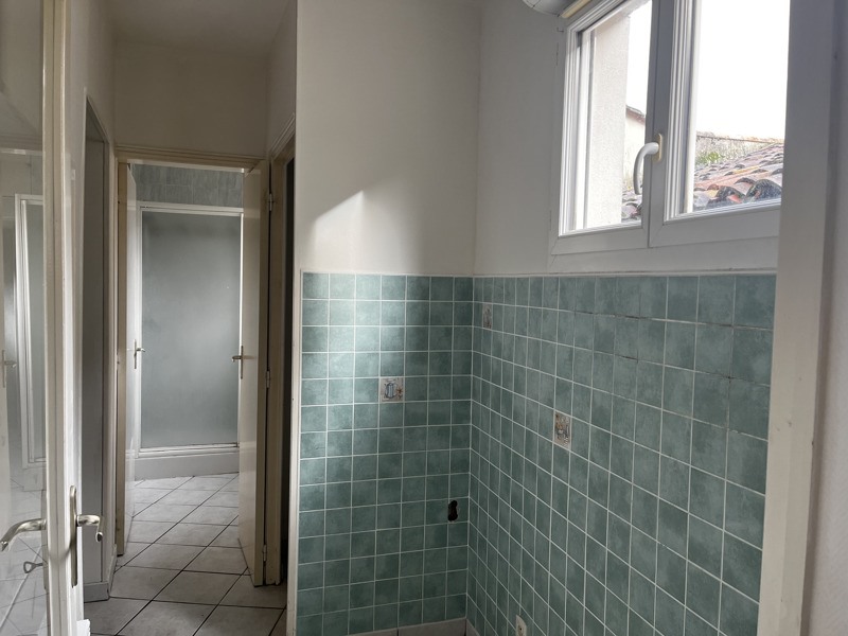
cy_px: 318
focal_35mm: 26
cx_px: 424
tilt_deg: -3.7
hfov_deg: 67.3
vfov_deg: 53.1
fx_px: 637
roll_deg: -0.5
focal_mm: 5.1
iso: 125
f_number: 1.6
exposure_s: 1/121
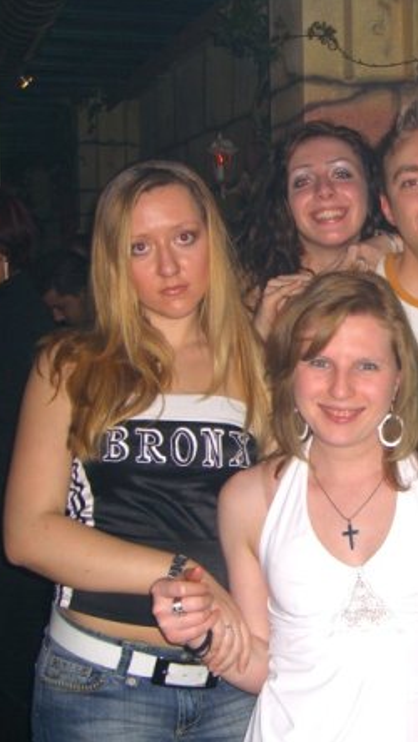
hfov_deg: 20.7
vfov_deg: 37.2
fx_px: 1103
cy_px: 371
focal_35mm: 56
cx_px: 421
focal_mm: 7.9
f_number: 2.8
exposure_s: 1/60
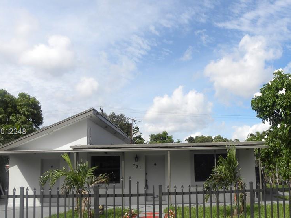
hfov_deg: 50.7
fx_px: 303
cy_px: 132
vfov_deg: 39.5
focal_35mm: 36
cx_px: 187
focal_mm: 4.6
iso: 64
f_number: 5.6
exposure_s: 1/324
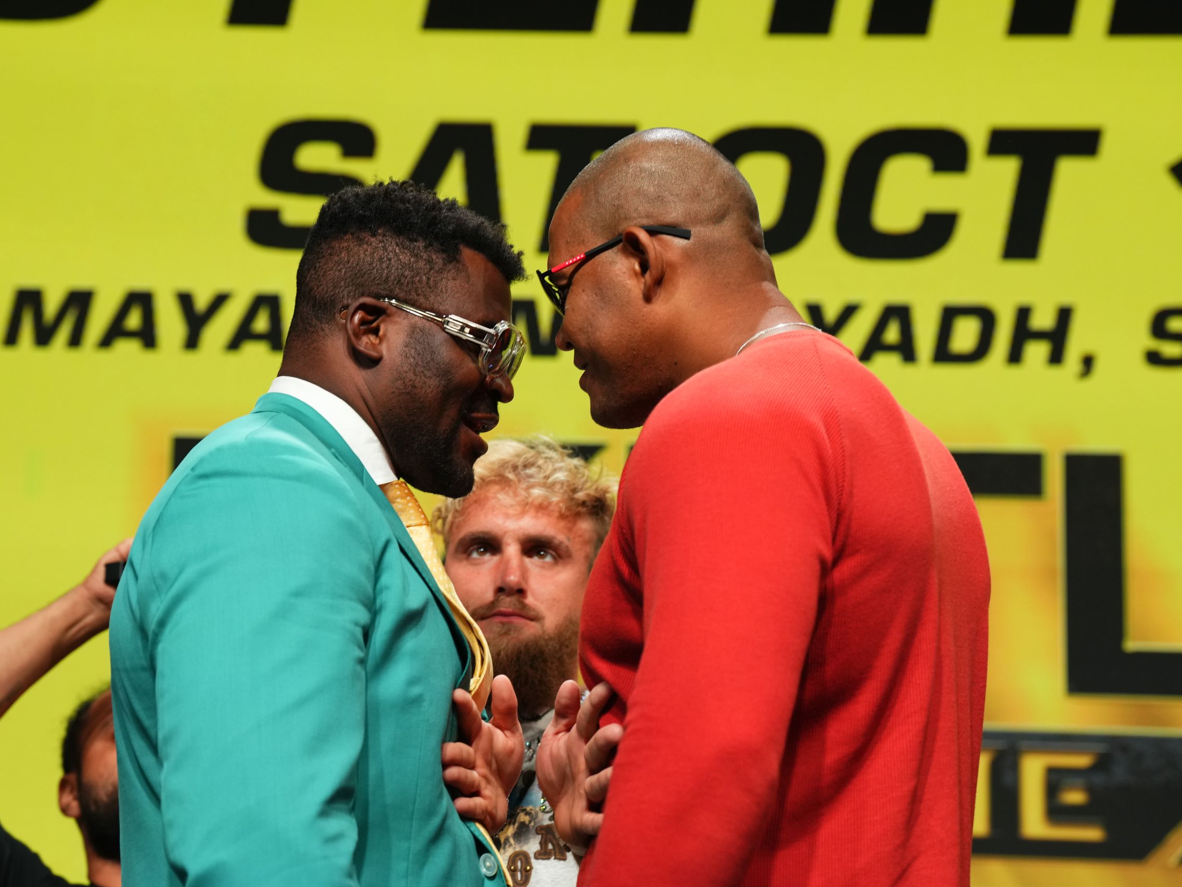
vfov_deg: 12.7
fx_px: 3995
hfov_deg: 16.8
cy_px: 443
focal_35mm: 117
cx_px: 570
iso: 1250
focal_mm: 108
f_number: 4.5
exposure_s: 1/250
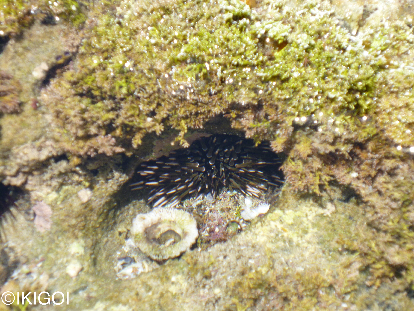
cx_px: 207
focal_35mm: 92
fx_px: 1100
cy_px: 156
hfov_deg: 21.3
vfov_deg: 16.1
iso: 100
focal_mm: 16.3
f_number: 5
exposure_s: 1/250
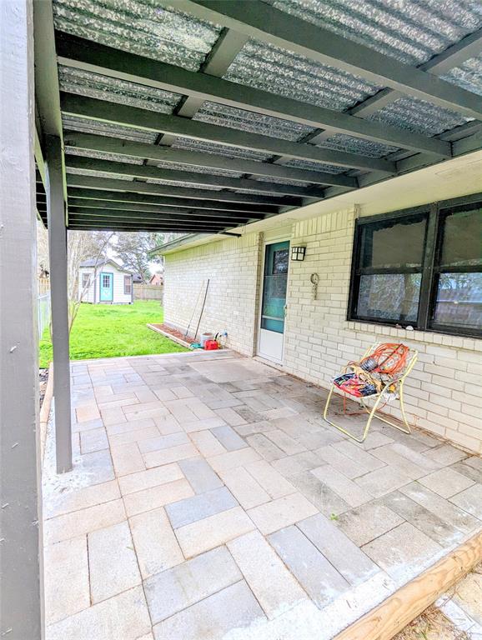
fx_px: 296
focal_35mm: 16
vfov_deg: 94.4
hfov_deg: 78.2
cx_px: 241
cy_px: 320
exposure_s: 1/128
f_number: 2.2
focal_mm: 2.35
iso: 48
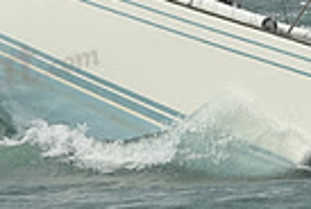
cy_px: -60
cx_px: 218
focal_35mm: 389
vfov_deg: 3.5
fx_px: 3368
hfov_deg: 5.3
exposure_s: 1/1250
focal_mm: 92
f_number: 11
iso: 320
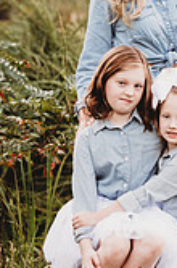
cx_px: 179
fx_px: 1711
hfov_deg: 5.9
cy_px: 84
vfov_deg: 8.9
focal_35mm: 231
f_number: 2.2
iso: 125
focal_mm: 85
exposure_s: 1/200
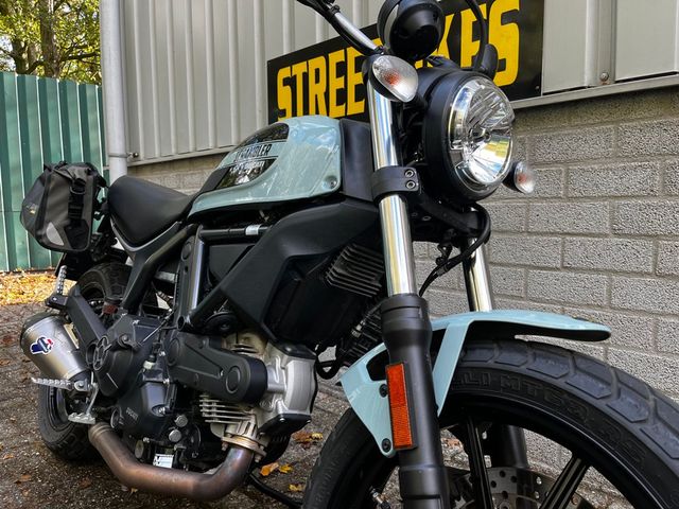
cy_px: 254
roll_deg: +0.7
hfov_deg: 67.3
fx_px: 510
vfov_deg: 53.1
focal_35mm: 26
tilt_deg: -6.5
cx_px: 340
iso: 32
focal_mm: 5.1
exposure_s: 1/122
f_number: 1.6
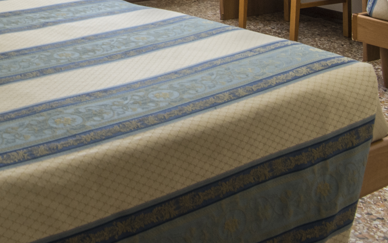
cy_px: -135
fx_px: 645
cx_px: -47
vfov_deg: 18.5
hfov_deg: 29.8
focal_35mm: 61
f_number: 8
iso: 400
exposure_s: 1/8
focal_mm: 16
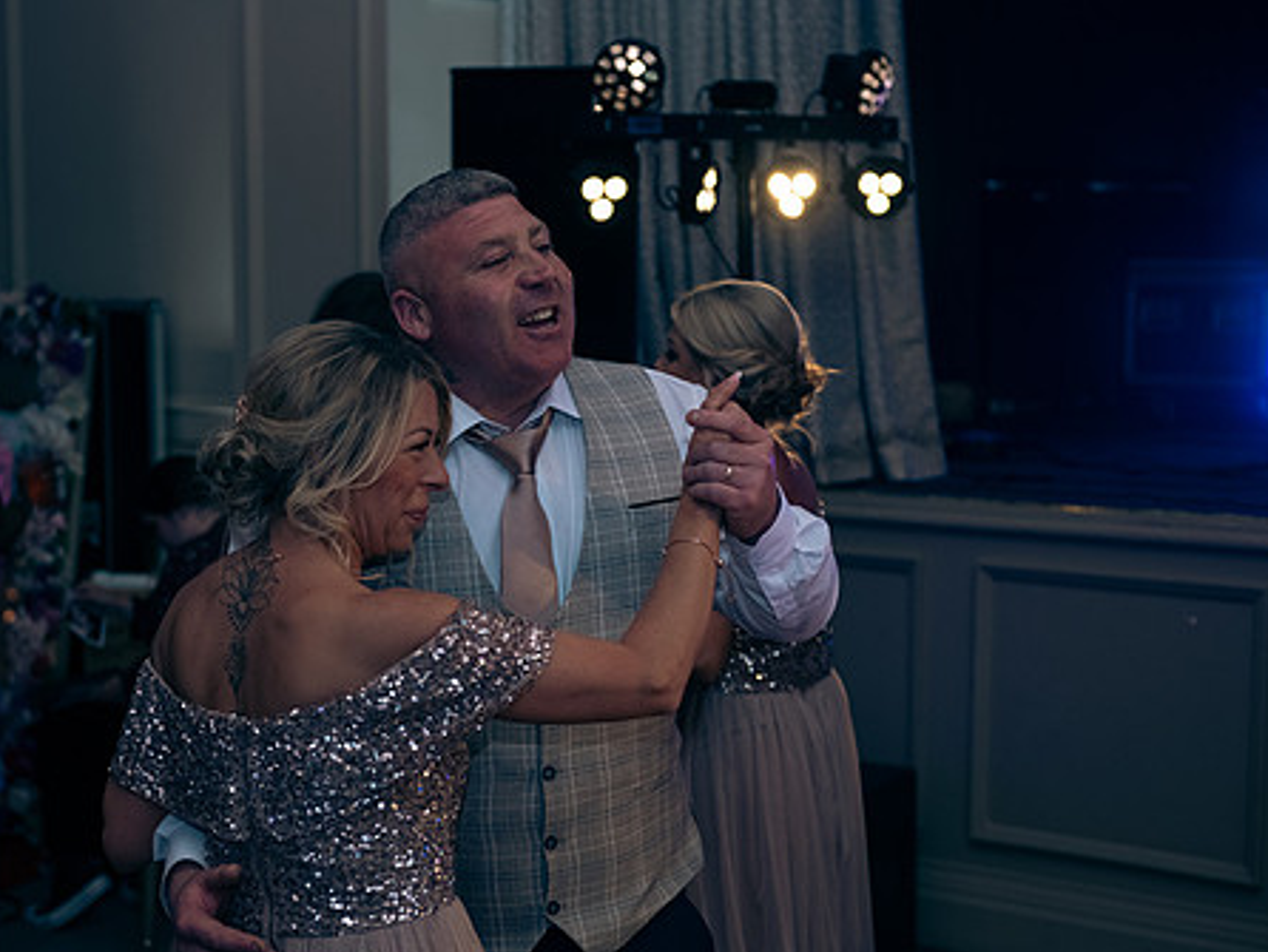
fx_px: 2566
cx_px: 452
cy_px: 502
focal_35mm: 70
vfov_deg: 21.0
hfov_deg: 27.6
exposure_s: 1/160
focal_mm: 56
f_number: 3.5
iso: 640
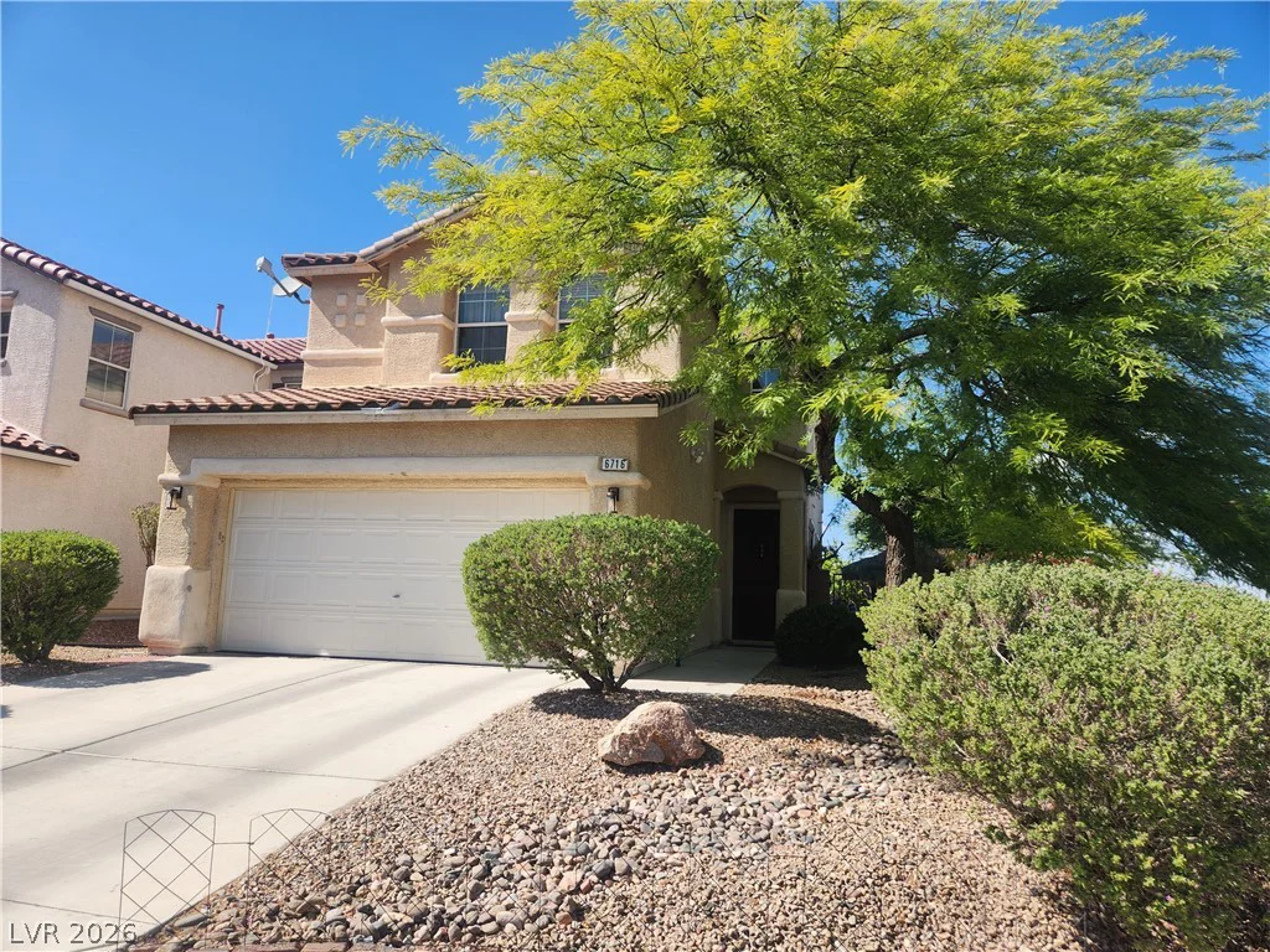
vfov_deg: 58.9
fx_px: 844
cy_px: 476
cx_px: 635
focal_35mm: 23
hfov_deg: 73.9
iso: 20
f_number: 1.8
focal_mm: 5.4
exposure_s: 1/1215
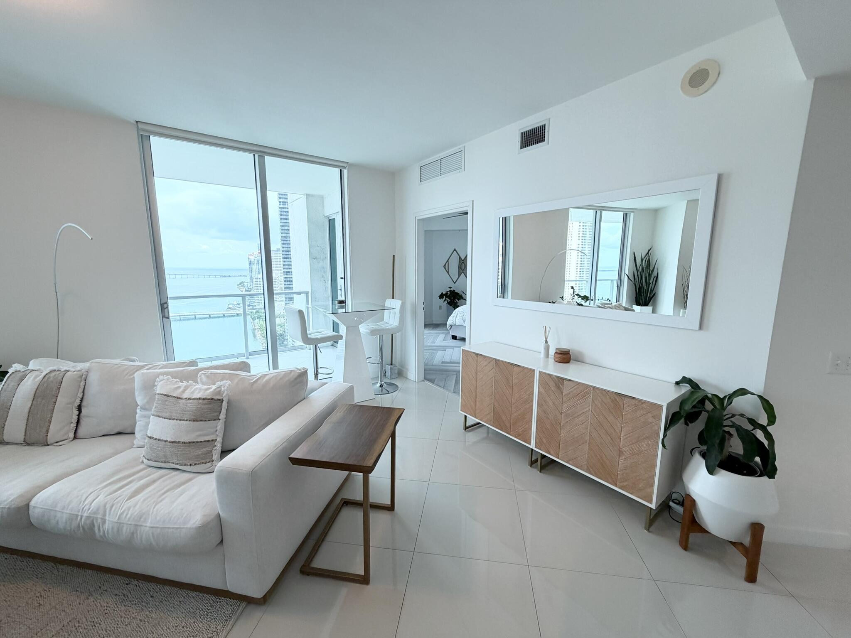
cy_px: 319
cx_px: 426
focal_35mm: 14
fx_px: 344
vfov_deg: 85.7
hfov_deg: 102.1
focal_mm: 2.22
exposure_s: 1/207
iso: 64
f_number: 2.2
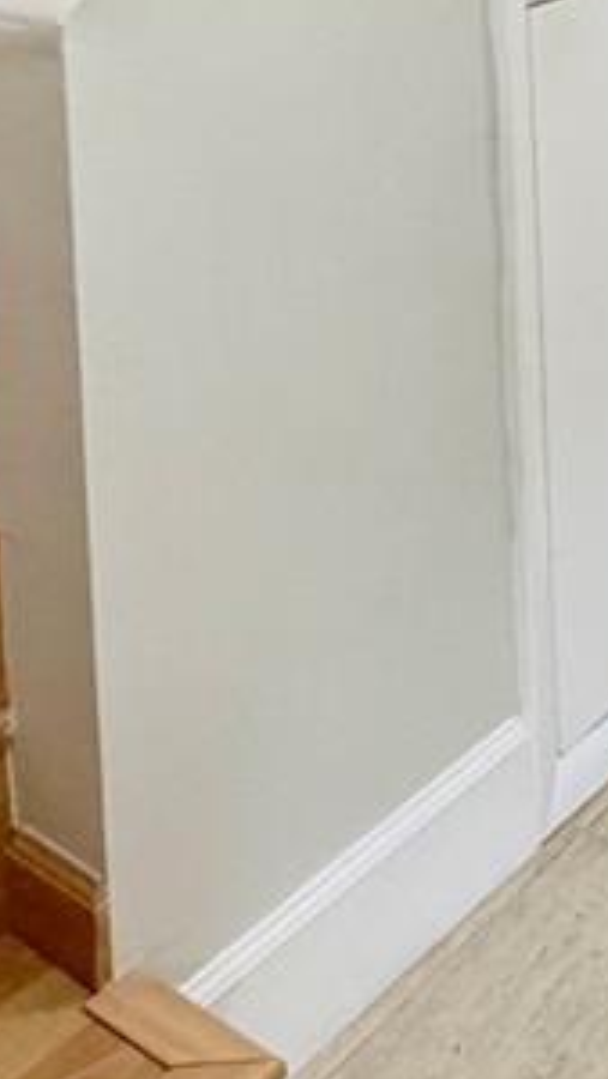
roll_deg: -0.8
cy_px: -234
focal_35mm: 61
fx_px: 1746
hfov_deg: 19.7
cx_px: 381
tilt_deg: -3.5
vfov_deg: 29.3
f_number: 2.2
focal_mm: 2.22
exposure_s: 1/60
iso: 160
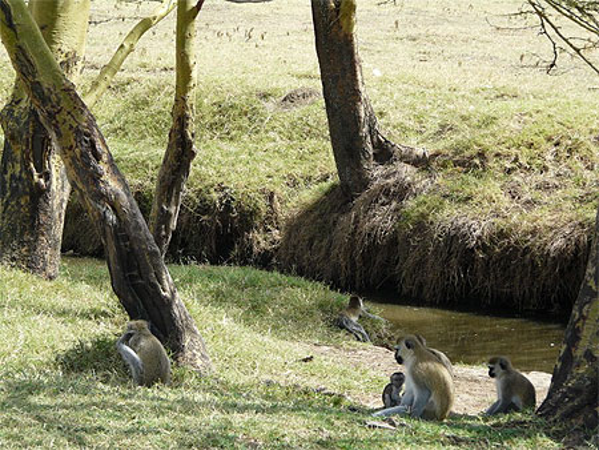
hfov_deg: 11.8
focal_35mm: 168
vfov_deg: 8.8
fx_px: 2909
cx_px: 300
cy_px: 225
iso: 100
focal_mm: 27.6
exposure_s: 1/200
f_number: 4.5
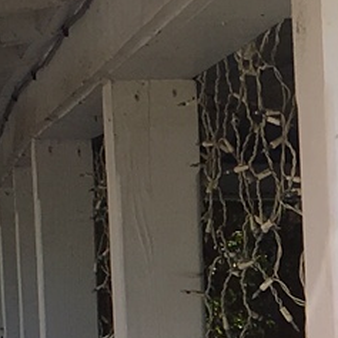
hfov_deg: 7.8
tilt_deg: -2.9
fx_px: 2408
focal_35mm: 218
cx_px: 610
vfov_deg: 7.9
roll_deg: +0.9
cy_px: 523
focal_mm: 4.15
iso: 25
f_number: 2.2
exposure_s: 1/718
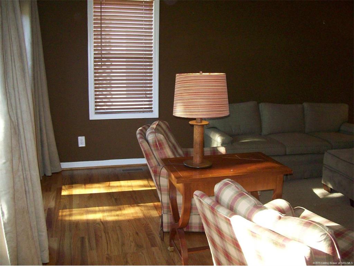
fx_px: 368
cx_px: 177
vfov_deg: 39.7
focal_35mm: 36
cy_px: 133
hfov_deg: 51.4
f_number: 2.7
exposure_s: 1/64
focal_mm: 6
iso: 200
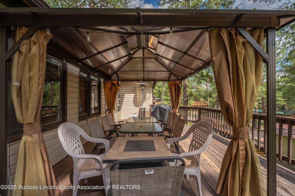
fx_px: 115
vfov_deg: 81.2
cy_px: 98
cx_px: 148
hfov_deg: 104.3
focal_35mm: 14
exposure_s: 1/500
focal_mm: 14
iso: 400
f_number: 8
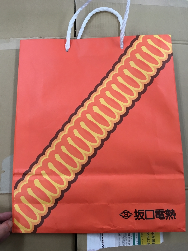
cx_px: 94
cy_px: 126
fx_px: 210
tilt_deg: -76.9
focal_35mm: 29
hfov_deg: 48.2
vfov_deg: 61.7
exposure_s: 1/30
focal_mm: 4.15
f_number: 2.2
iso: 25
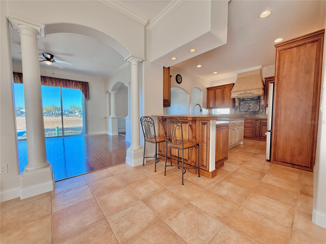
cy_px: 122
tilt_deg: -2.5
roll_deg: -2.0
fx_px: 132
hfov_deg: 102.1
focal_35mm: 14
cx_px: 163
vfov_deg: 85.7
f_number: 2.2
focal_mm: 2.22
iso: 80
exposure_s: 1/120
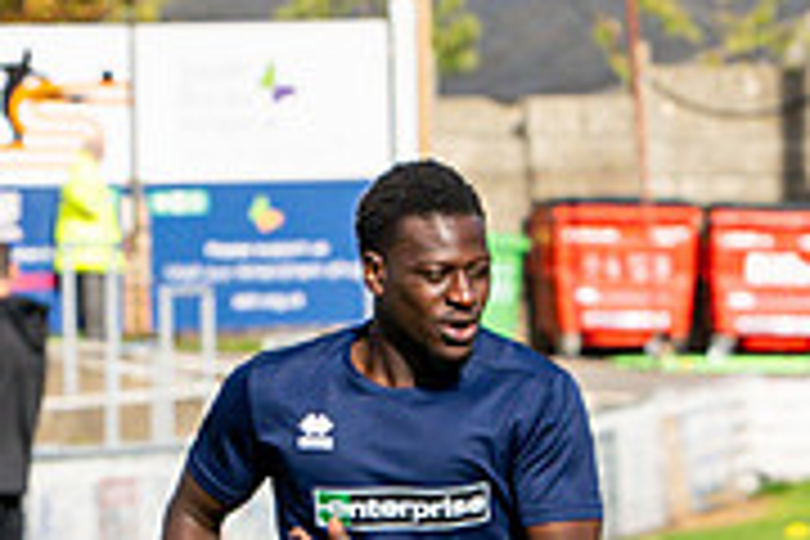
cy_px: 783
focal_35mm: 669
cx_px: 586
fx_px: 15051
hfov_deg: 3.1
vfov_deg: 2.1
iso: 160
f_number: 5
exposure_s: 1/1250
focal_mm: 85
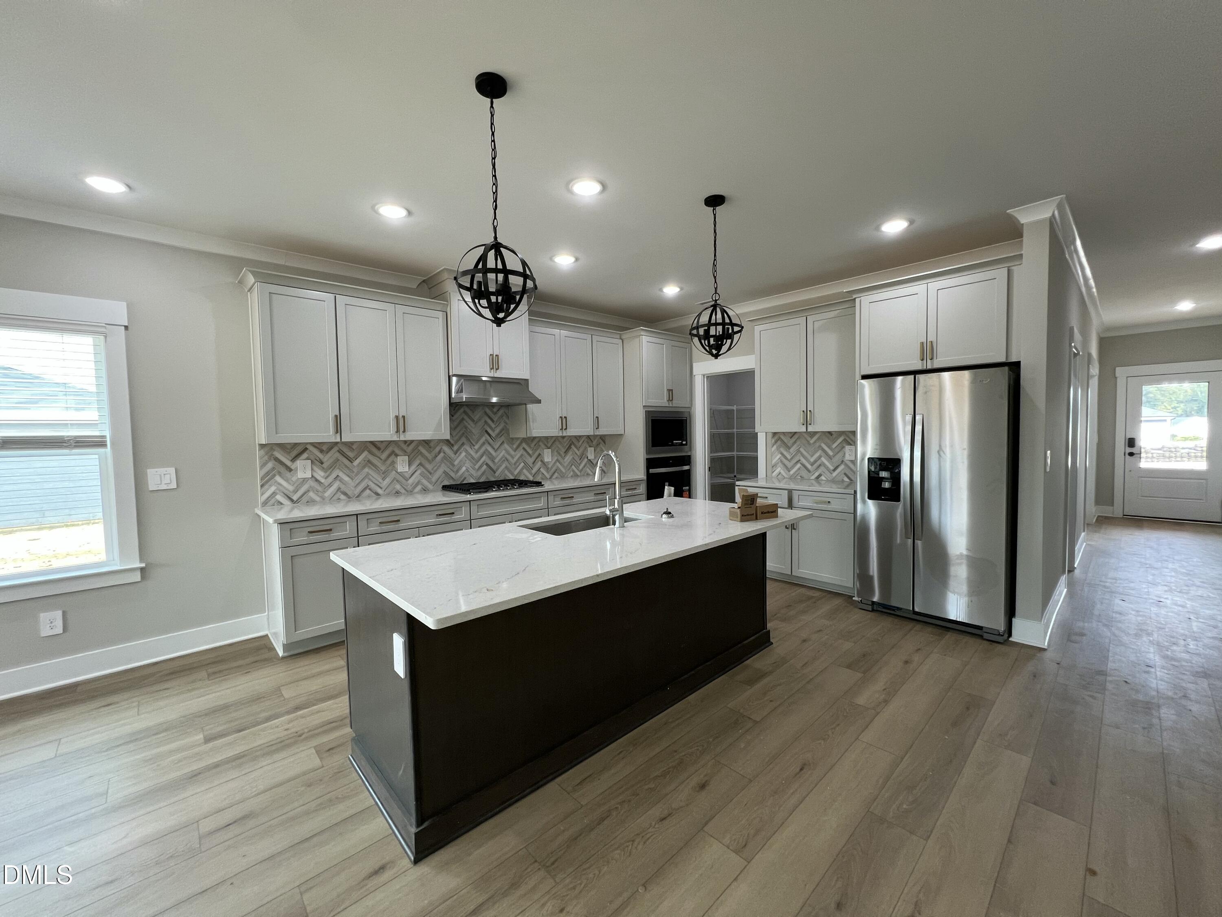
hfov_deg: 106.2
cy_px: 458
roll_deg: +1.0
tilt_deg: -3.1
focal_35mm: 13
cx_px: 611
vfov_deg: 89.9
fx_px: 459
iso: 125
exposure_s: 1/120
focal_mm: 1.57
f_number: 1.8
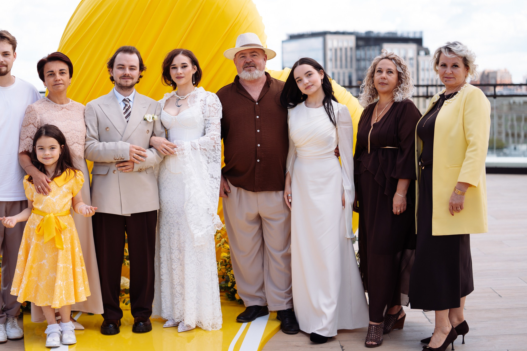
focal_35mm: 60
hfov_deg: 33.3
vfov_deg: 22.6
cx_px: 220
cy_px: 152
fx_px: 878
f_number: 2
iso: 125
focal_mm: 50
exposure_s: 1/1250
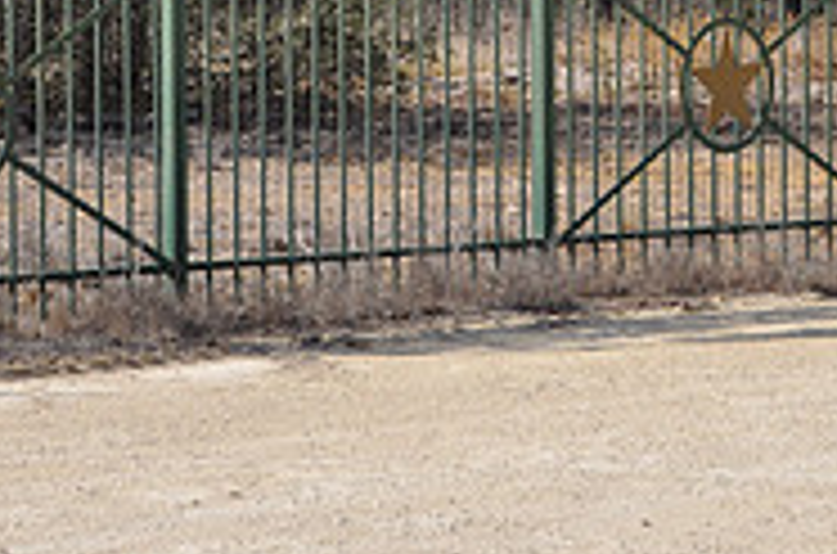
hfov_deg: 7.6
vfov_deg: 5.0
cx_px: 562
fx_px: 6308
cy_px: 7
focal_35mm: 272
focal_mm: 58
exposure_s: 1/500
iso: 320
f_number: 5.6
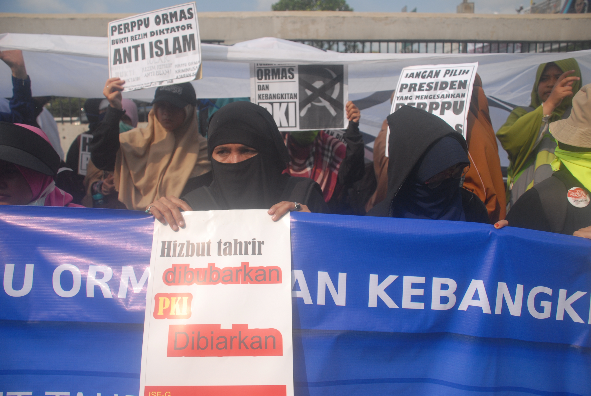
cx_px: 296
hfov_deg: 61.9
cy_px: 198
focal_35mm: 30
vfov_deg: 43.7
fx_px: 493
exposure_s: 1/2000
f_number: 3.5
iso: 200
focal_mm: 20
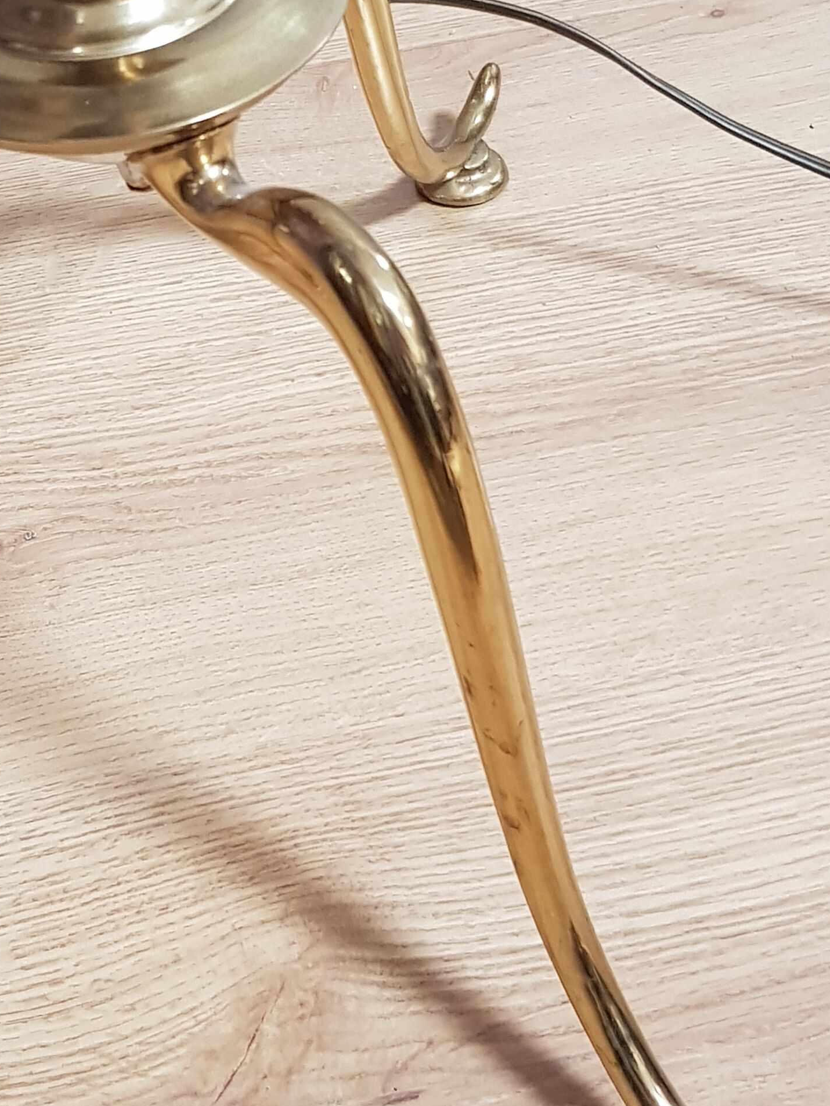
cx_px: 127
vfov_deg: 34.5
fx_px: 1758
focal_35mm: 55
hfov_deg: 25.9
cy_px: 339
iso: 200
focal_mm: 4.2
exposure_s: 1/19
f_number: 1.7
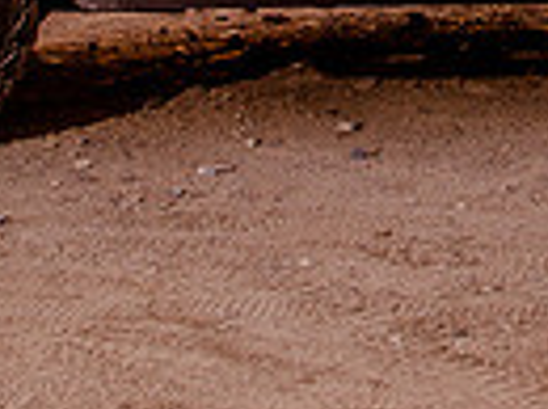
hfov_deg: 12.2
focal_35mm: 159
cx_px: 602
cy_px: -290
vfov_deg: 9.0
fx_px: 2512
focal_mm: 31
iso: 200
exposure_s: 1/40
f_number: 14
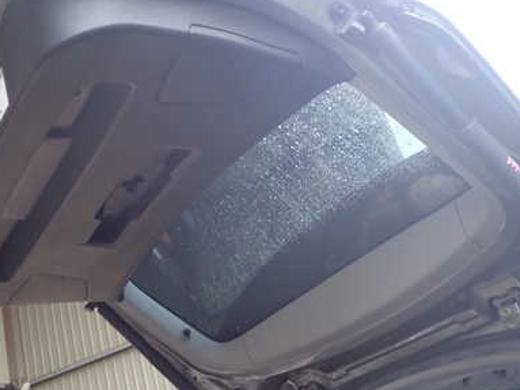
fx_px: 706
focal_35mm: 47
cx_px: 240
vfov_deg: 30.8
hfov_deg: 40.4
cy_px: 158
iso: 200
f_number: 2.3
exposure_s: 1/50
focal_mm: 5.4
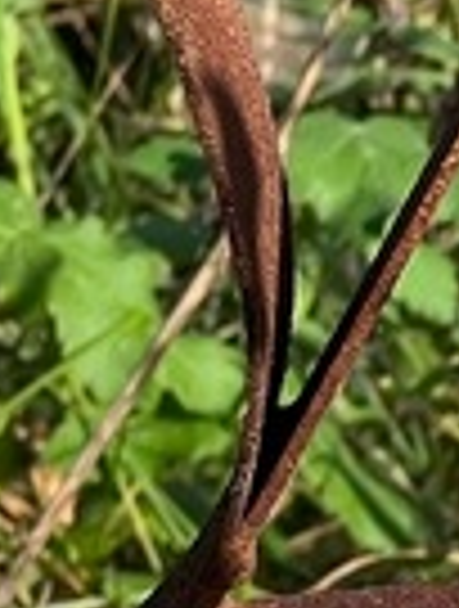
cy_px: 1040
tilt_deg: -25.8
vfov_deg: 4.3
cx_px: -540
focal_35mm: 455
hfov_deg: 3.3
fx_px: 8006
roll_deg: -1.0
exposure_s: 1/351
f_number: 2.8
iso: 32
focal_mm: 9
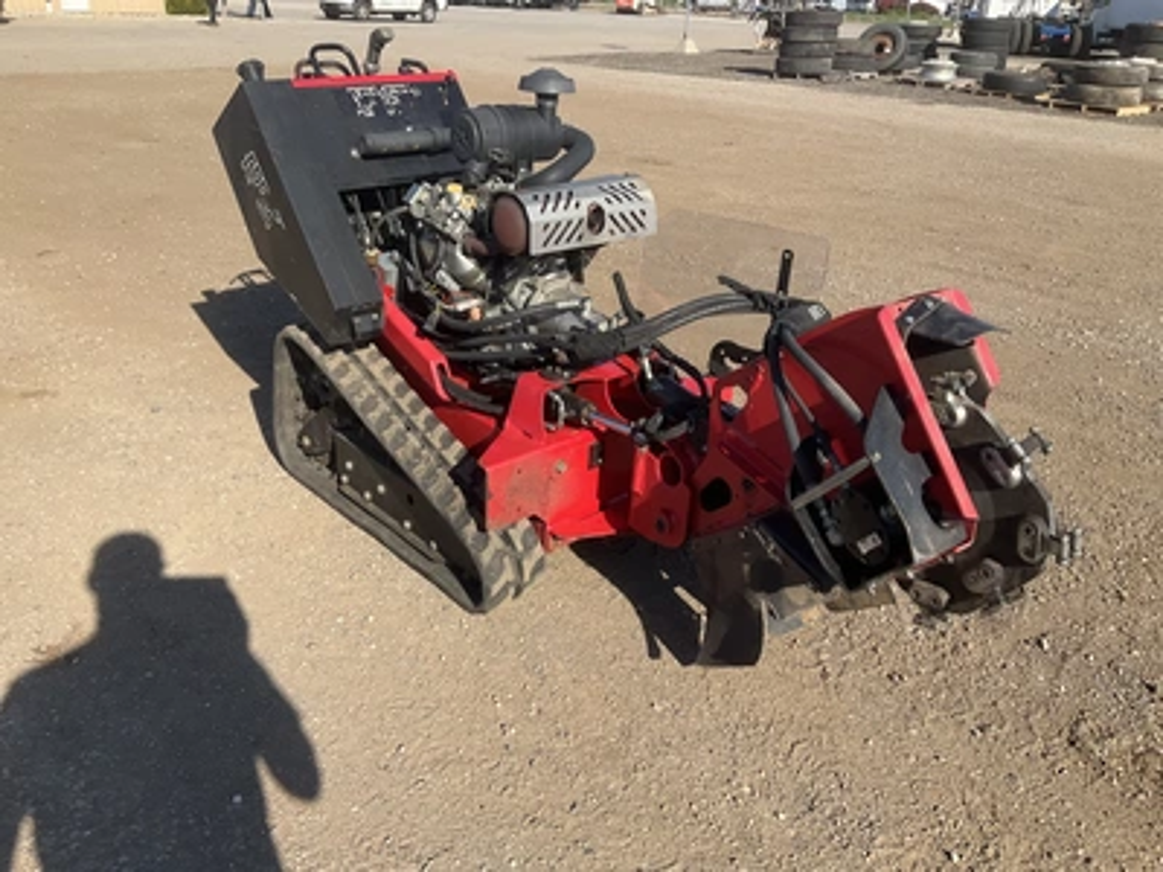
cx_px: 582
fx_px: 974
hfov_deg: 61.7
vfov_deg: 48.2
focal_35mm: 29
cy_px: 436
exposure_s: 1/1195
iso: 25
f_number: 1.8
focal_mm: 3
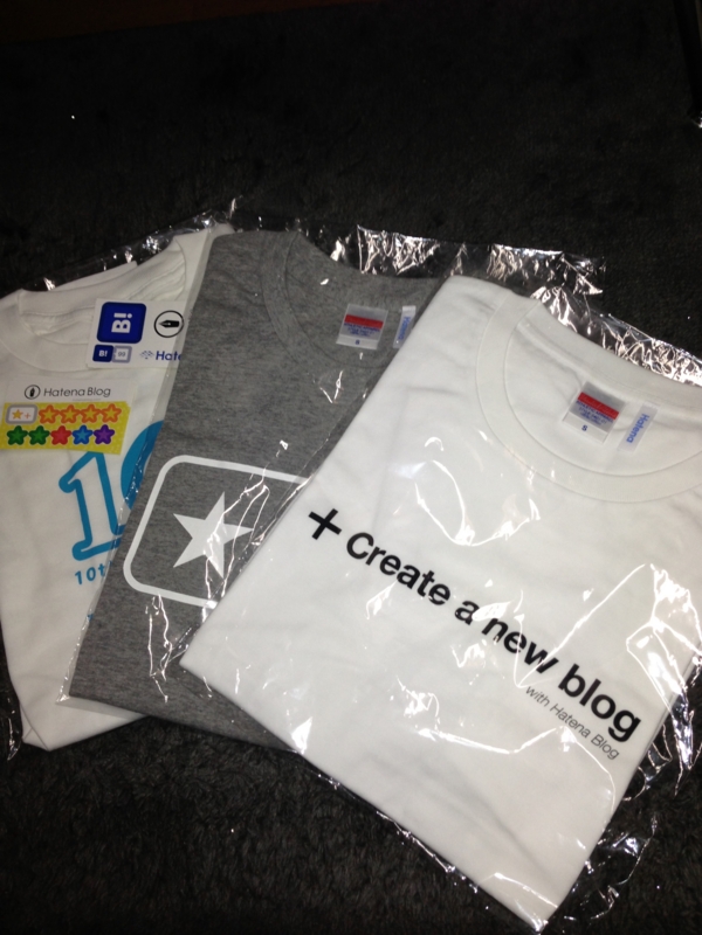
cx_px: 351
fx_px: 892
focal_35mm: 33
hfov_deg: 42.9
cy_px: 468
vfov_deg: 55.4
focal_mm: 4.13
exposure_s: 1/22
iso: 50
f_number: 2.4
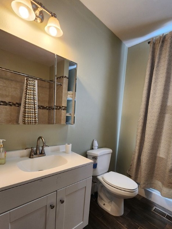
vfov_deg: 93.6
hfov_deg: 78.0
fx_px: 106
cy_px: 134
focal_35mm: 16
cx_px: 91
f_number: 2.2
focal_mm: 2.2
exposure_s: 1/60
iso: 160
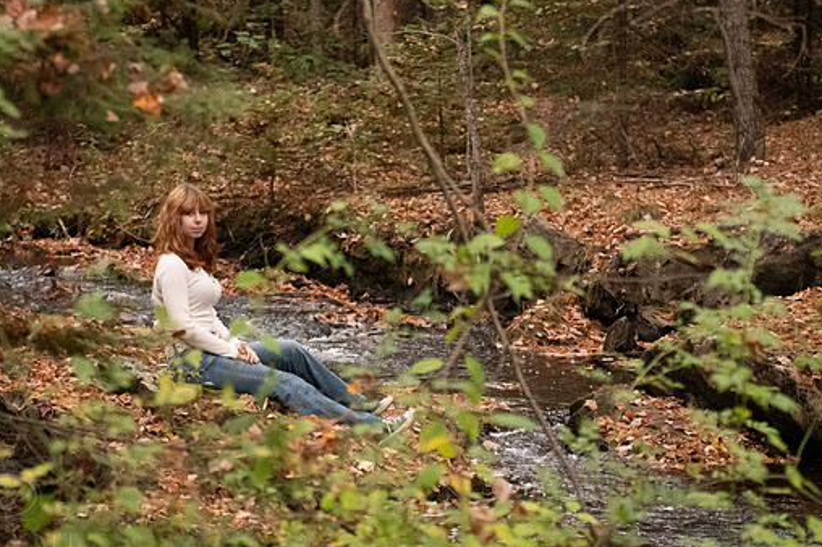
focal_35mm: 120
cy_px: 304
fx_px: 2738
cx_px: 358
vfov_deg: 11.4
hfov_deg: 17.1
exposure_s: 1/400
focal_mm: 70
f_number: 2.8
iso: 8000
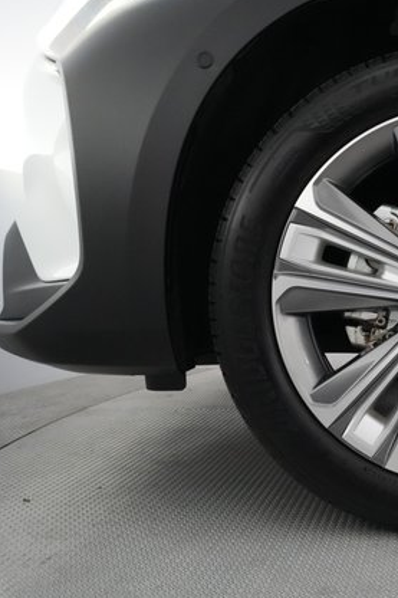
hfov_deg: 29.4
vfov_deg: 48.5
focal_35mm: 40
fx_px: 664
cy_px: 298
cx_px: 458
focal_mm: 26
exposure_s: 1/100
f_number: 9
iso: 12800
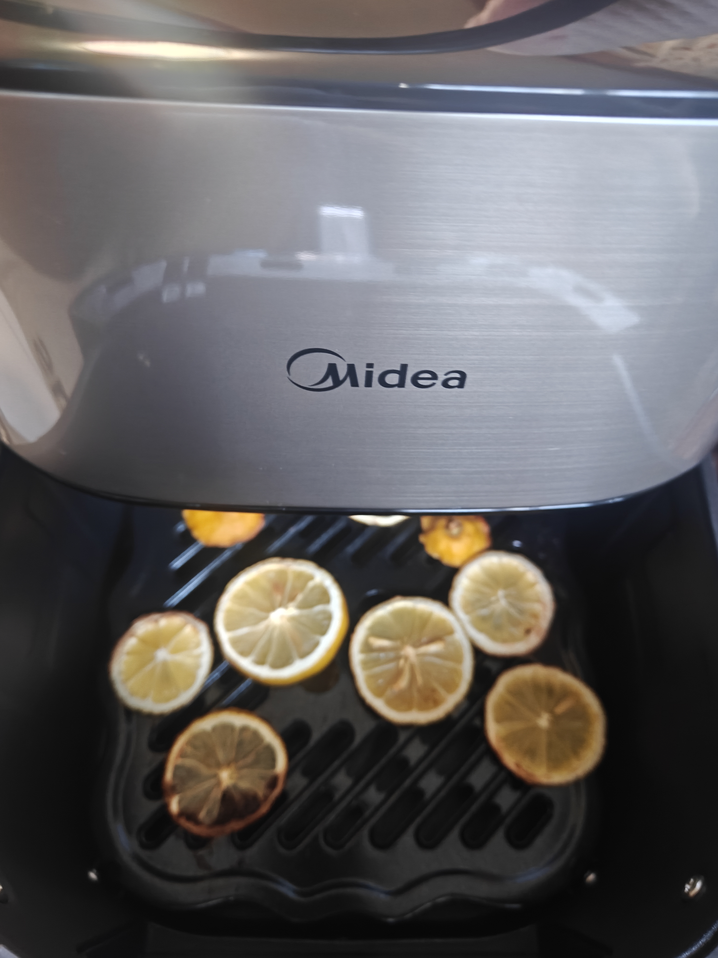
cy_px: 479
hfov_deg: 56.8
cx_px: 359
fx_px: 664
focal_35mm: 24
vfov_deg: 71.6
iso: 1250
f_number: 1.8
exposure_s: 1/23
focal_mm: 5.59
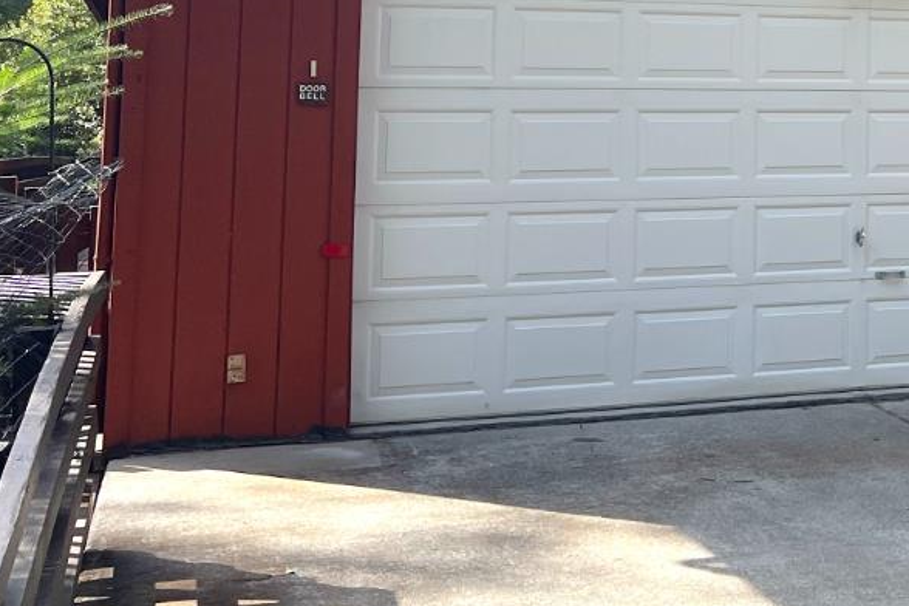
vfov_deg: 19.1
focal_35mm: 69
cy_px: -33
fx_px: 1742
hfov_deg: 26.8
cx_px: 1006
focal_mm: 5.7
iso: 50
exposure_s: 1/902
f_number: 1.5
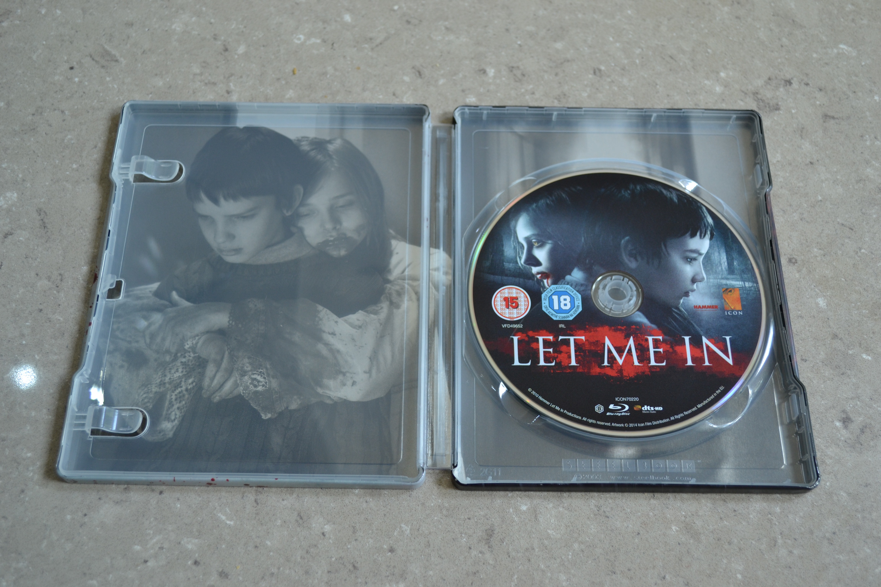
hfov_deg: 49.6
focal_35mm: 39
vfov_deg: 34.2
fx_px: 954
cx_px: 440
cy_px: 294
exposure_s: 1/30
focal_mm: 26
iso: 400
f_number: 4.2
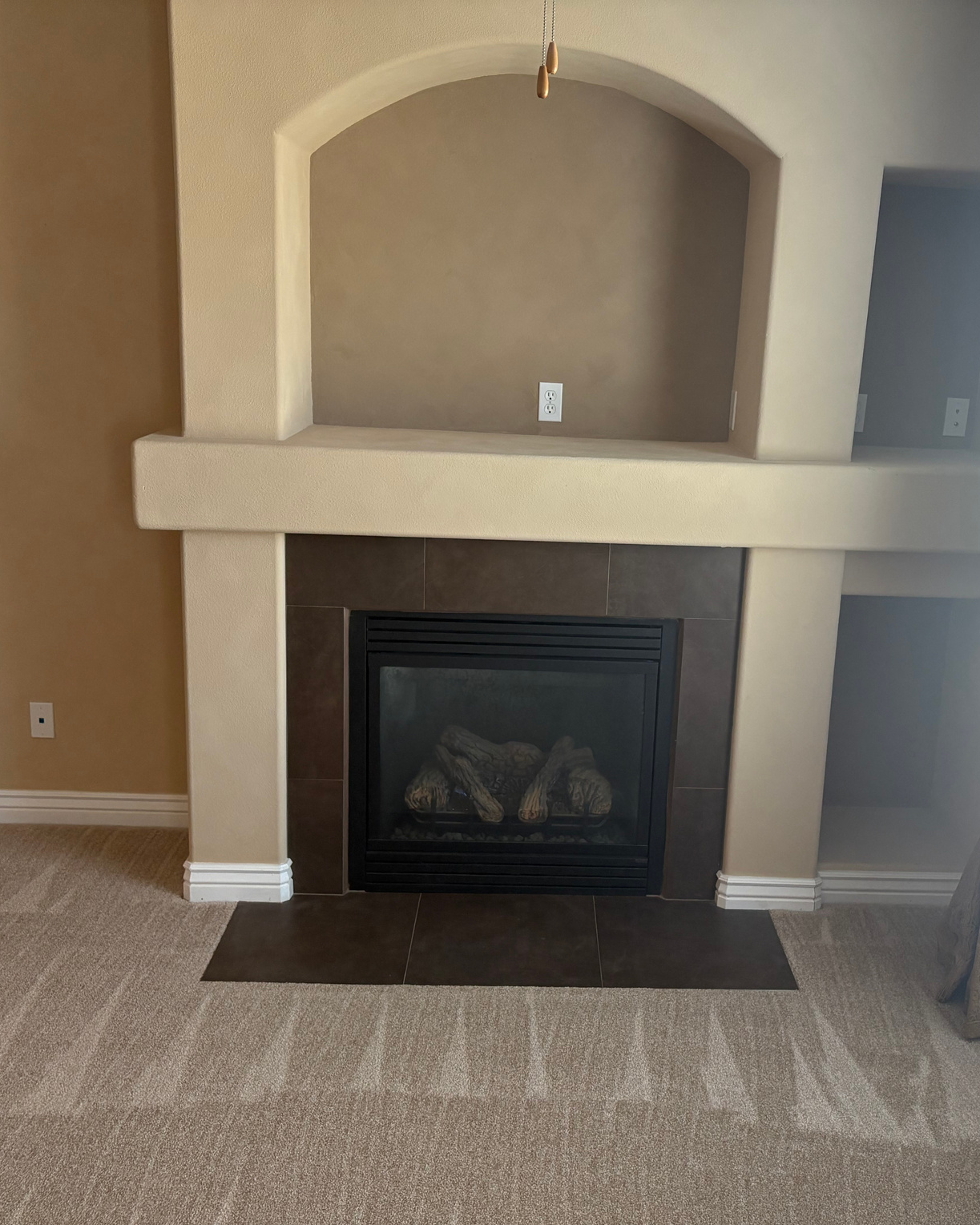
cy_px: 614
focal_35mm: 34
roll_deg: -3.3
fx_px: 1233
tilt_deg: -12.6
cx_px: 585
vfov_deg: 52.8
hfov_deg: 43.2
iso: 200
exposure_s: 1/120
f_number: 1.6
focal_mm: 5.96
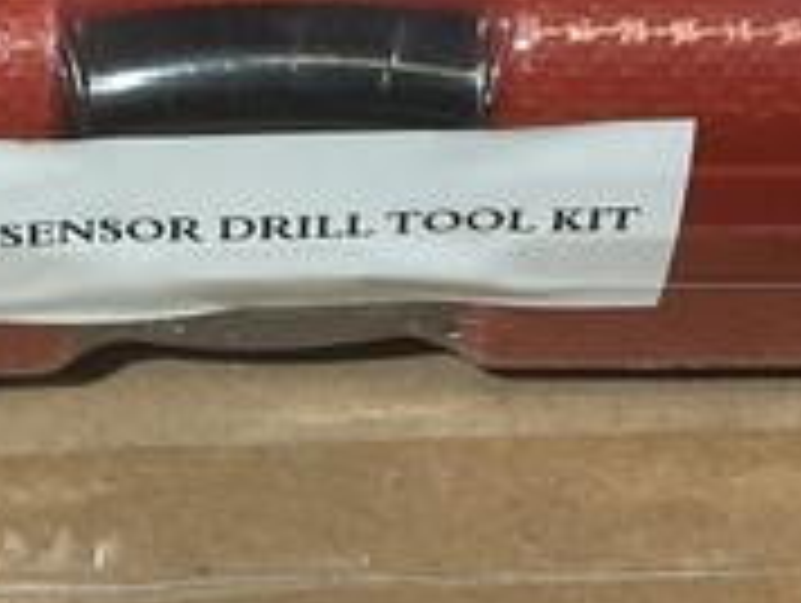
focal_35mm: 104
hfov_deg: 18.6
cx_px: 81
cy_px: -99
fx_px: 2410
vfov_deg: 13.9
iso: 80
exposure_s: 1/50
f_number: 1.8
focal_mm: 3
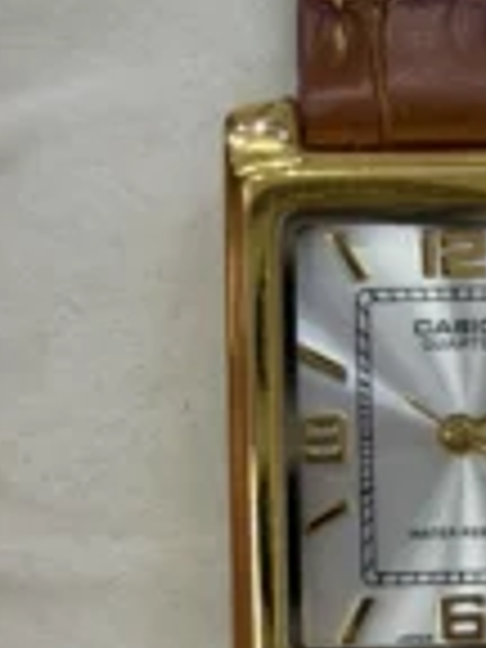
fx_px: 2490
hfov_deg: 11.1
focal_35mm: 133
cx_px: 477
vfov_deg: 14.8
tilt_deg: -61.0
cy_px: 428
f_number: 1.78
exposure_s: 1/523
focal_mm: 6.76
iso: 64
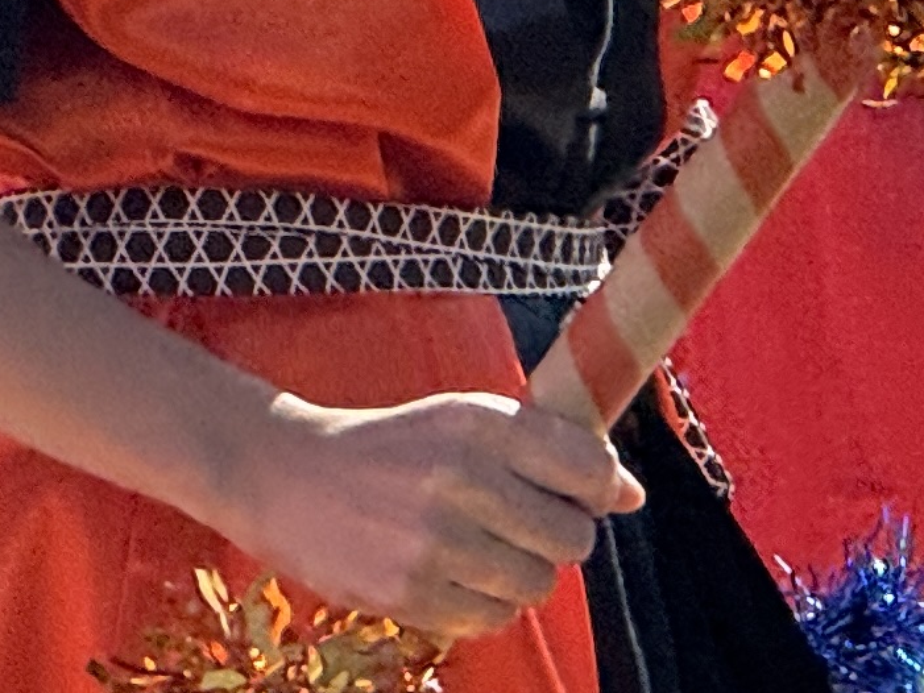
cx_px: 1053
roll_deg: +5.9
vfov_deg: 2.2
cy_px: -410
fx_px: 18421
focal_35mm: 690
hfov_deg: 2.9
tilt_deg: +3.5
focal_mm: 15.66
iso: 50
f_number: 2.8
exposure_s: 1/1248
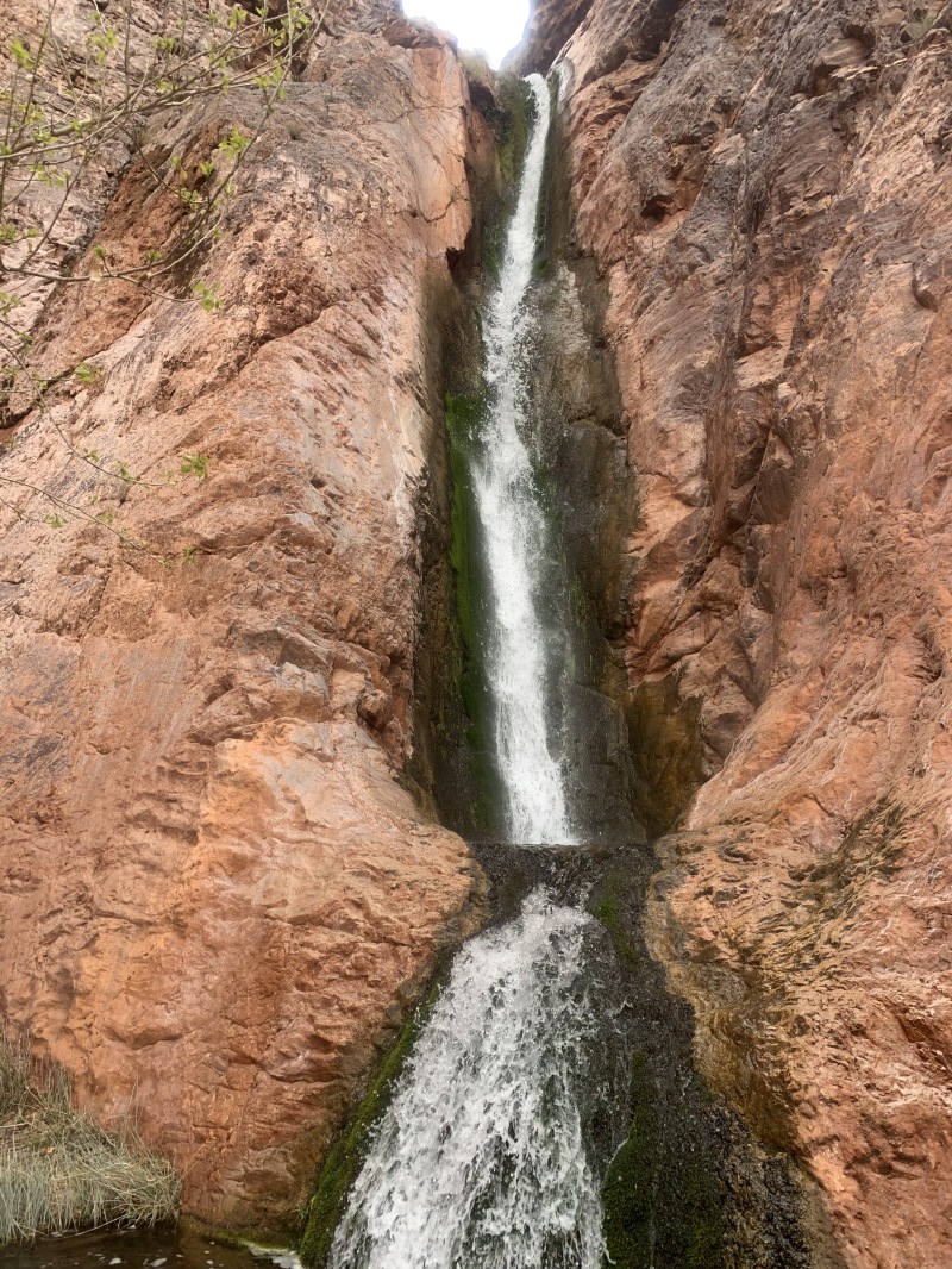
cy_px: 634
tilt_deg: +16.5
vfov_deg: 67.3
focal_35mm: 26
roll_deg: +0.1
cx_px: 476
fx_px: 953
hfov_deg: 53.1
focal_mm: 4.25
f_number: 1.8
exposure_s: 1/121
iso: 25
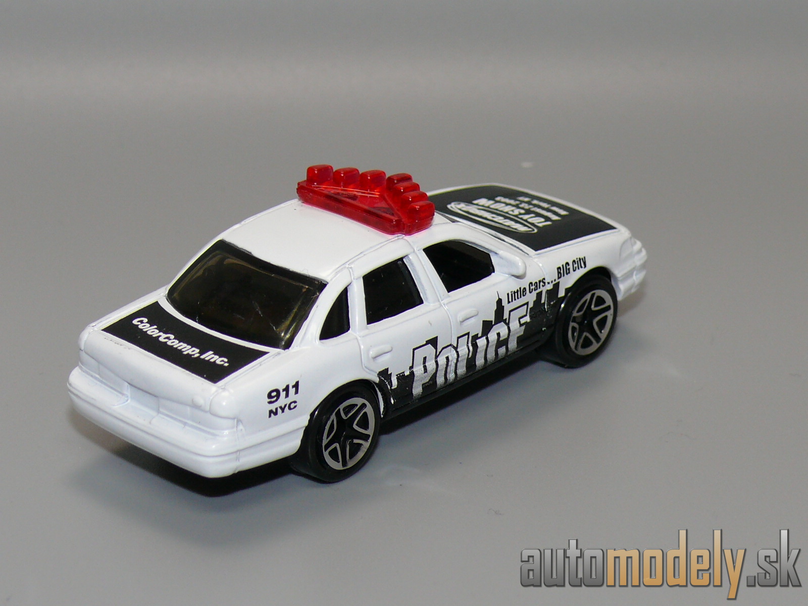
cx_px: 404
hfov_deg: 17.0
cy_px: 303
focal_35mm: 116
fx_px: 2708
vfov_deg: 12.8
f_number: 4
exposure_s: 1/30
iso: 100
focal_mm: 14.3
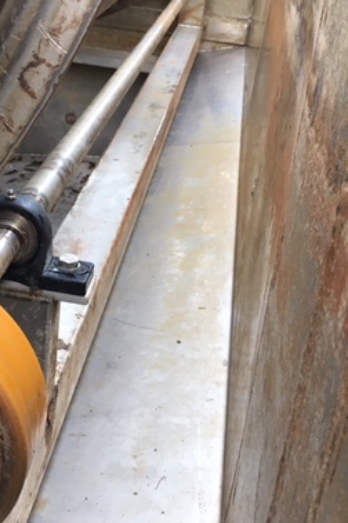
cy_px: 262
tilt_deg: -28.2
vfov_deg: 38.9
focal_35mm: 51
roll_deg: -4.1
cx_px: 104
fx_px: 741
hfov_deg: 26.2
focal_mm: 4.15
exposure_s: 1/33
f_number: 2.2
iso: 32
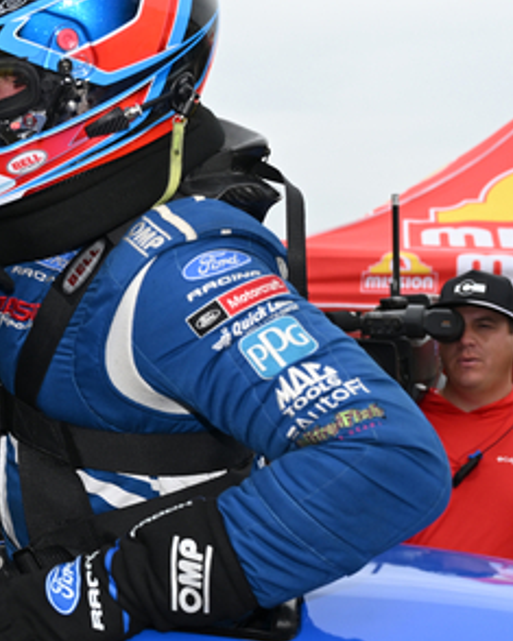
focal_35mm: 82
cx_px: 37
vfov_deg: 23.3
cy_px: 268
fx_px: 1557
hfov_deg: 18.4
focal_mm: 33
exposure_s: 1/2000
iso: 400
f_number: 4.5
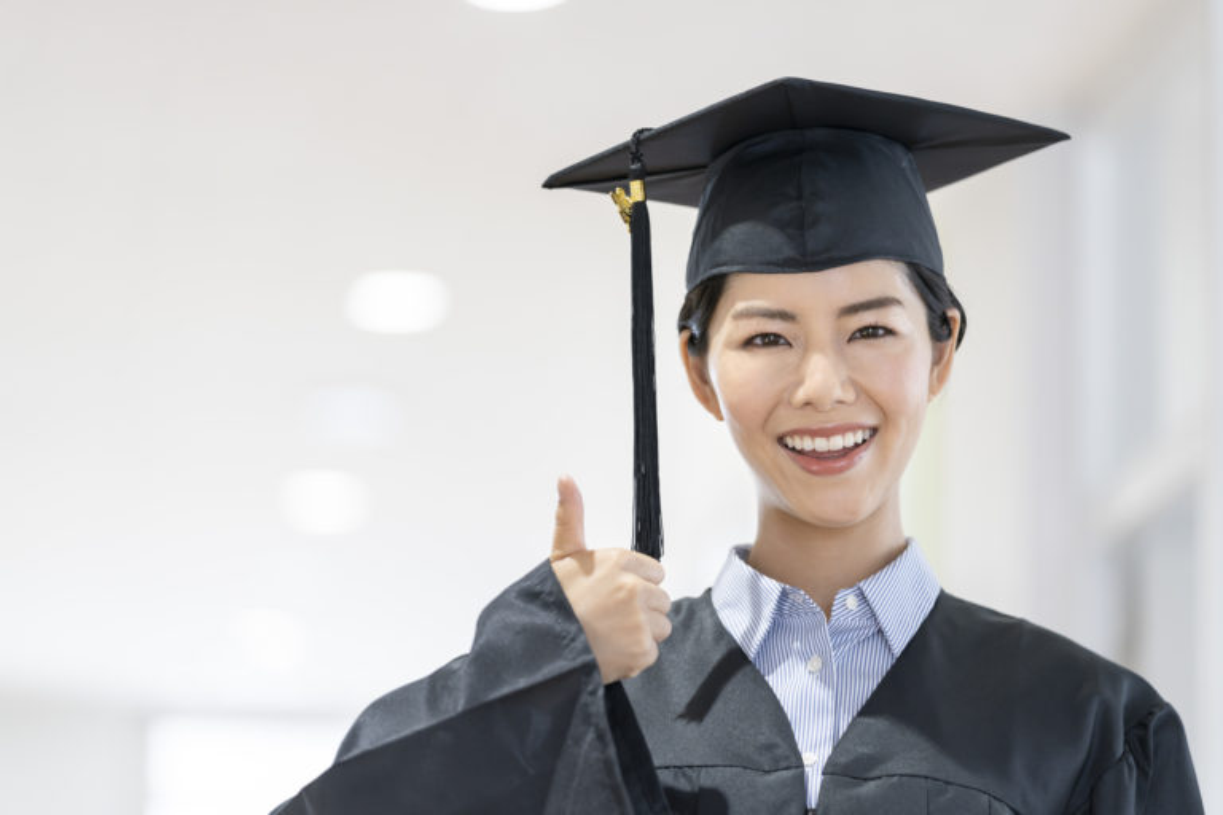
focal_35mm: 154
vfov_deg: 8.9
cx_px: 612
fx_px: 5231
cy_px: 408
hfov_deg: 13.3
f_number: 2.8
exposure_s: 1/160
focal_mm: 154
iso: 640
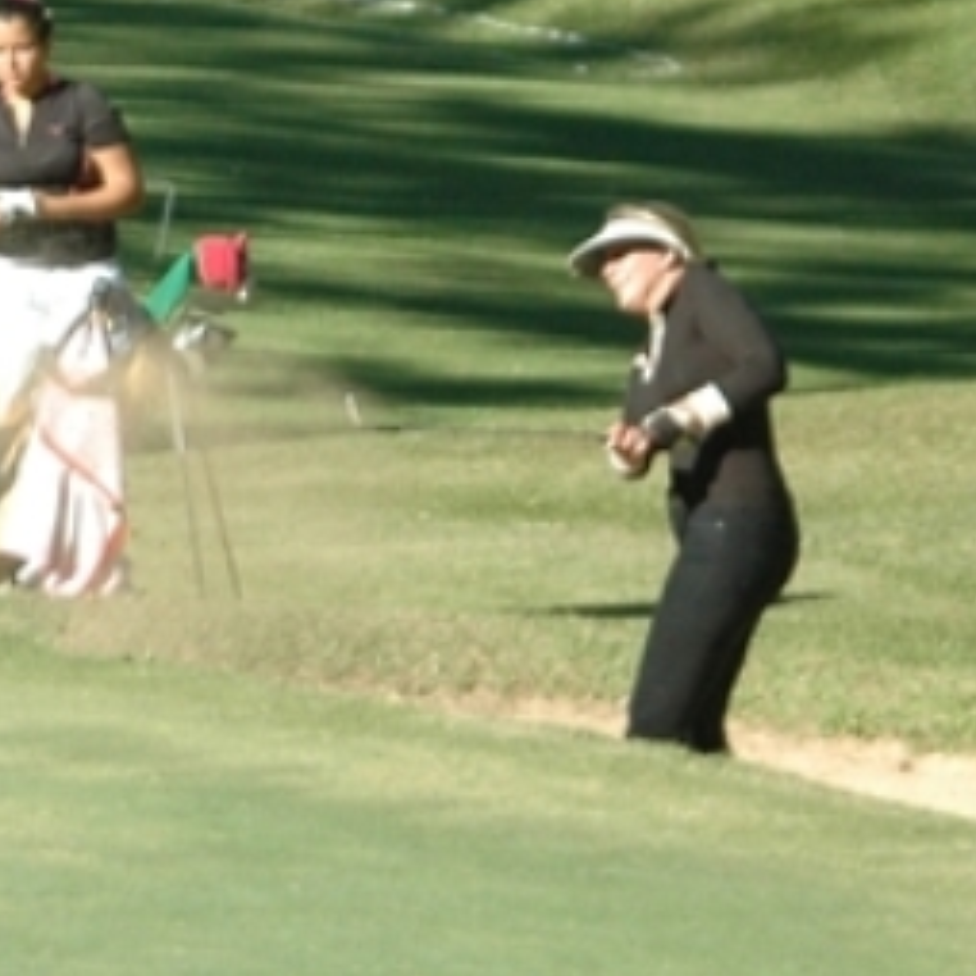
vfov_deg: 3.5
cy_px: 33
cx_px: -85
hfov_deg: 3.5
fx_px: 16013
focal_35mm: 502
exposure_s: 1/800
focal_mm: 100
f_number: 5.6
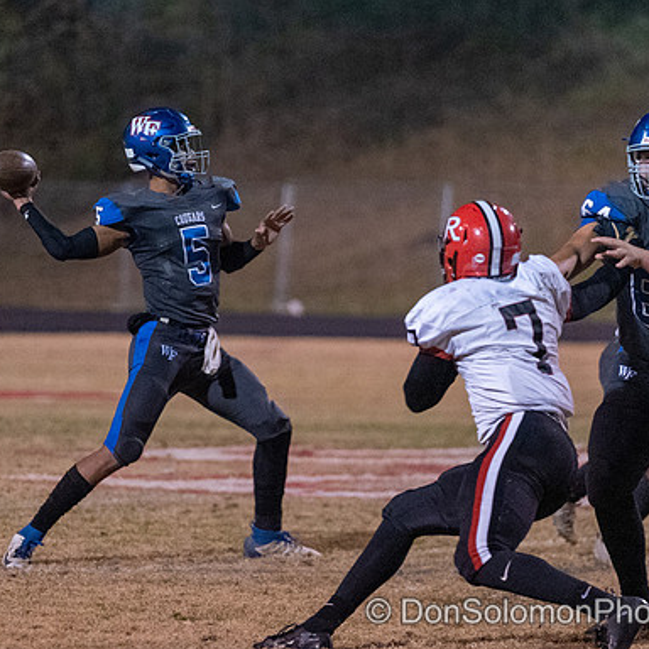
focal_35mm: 337
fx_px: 7148
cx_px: 218
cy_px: 281
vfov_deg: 5.2
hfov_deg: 5.2
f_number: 2.8
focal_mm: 187
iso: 8000
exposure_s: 1/800
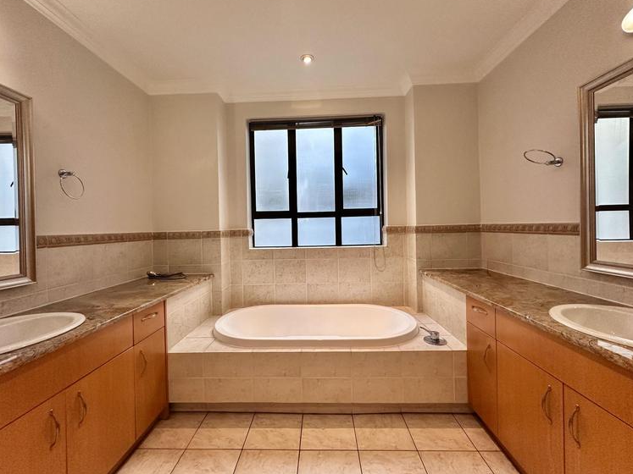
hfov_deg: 98.2
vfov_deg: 81.7
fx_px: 274
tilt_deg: -0.2
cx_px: 310
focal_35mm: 15
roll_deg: +2.8
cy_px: 228
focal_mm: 2.22
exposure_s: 1/100
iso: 200
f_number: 2.2
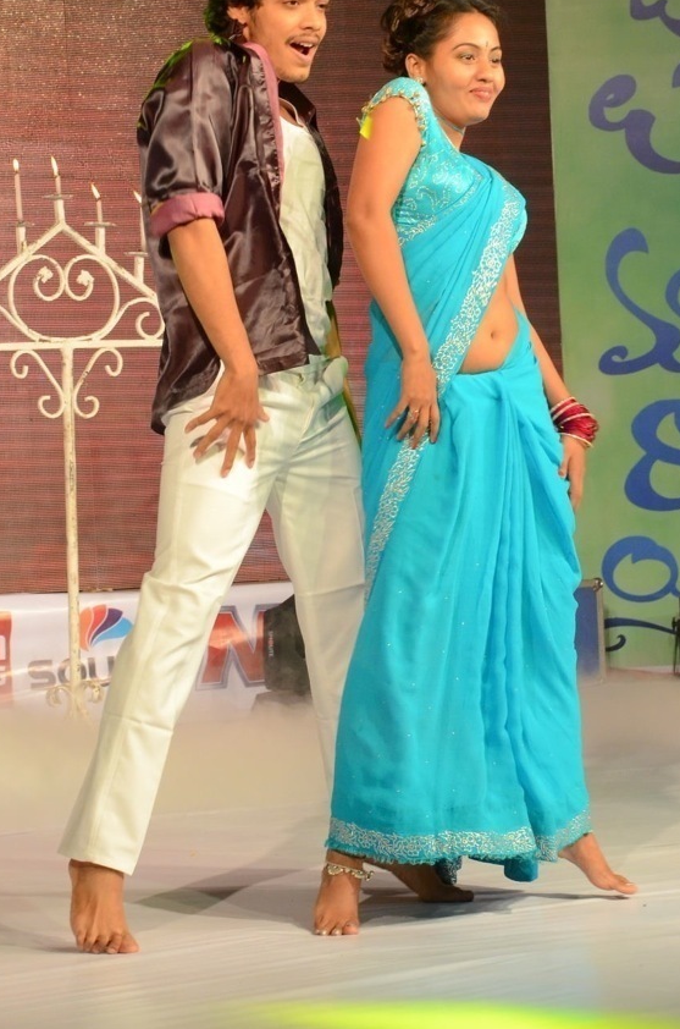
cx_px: 315
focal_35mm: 132
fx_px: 3760
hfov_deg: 10.3
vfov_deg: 15.6
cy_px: 545
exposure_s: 1/125
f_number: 7.1
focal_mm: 70
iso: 1600
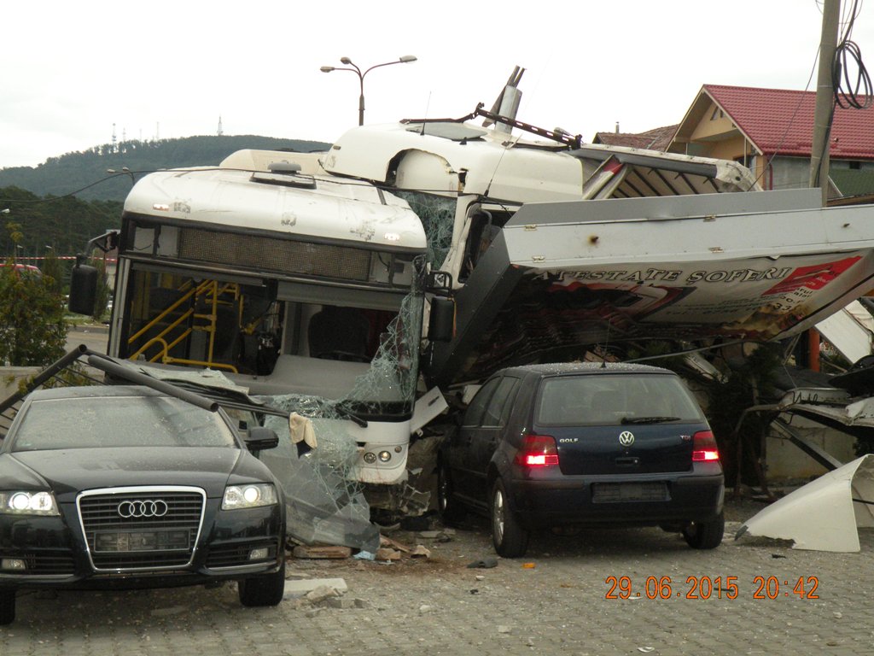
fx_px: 1692
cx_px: 437
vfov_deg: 21.9
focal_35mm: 67
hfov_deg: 29.0
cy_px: 328
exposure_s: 1/87.1
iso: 283
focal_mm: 11.9
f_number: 3.5
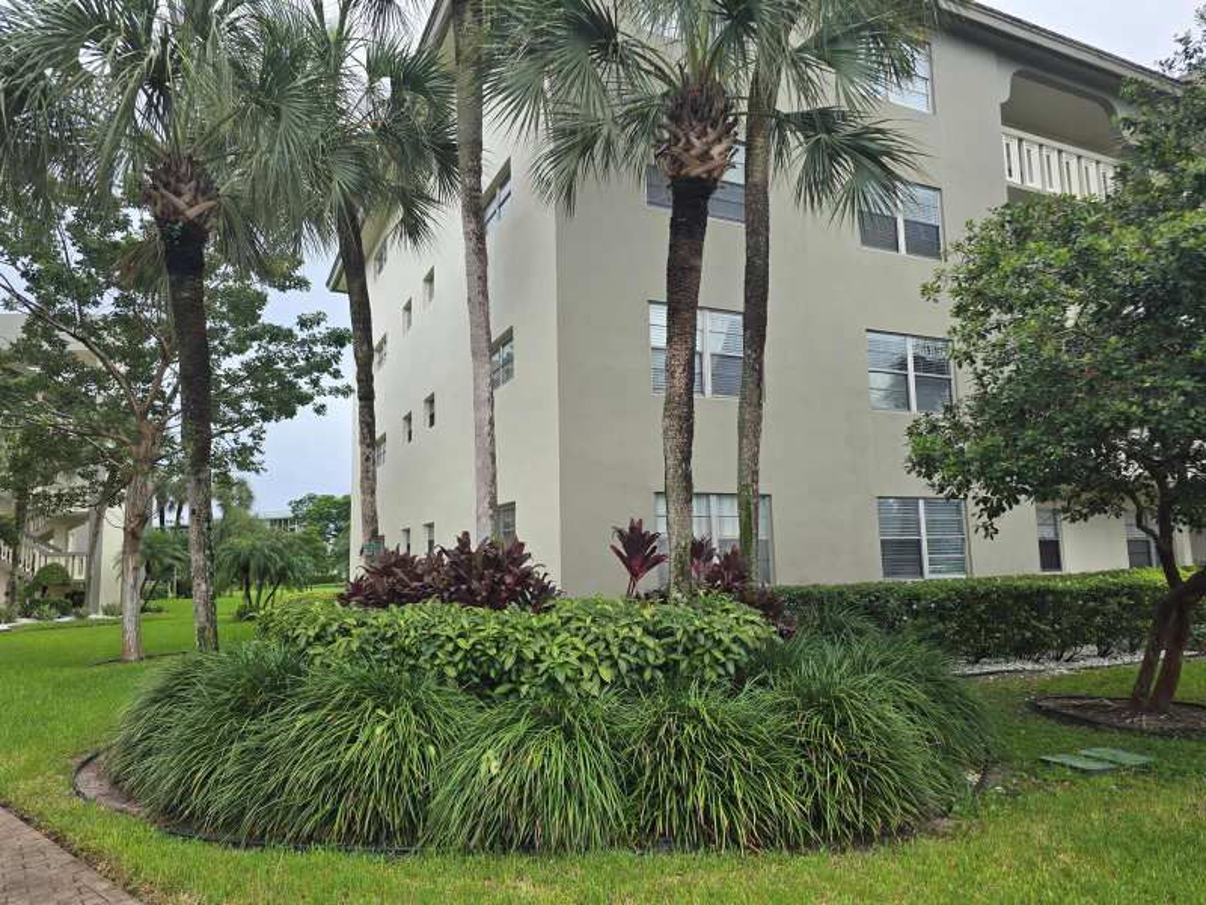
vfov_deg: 58.9
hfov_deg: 73.9
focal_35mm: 23
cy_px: 452
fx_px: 801
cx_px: 603
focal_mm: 6.3
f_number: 1.7
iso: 12
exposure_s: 1/209
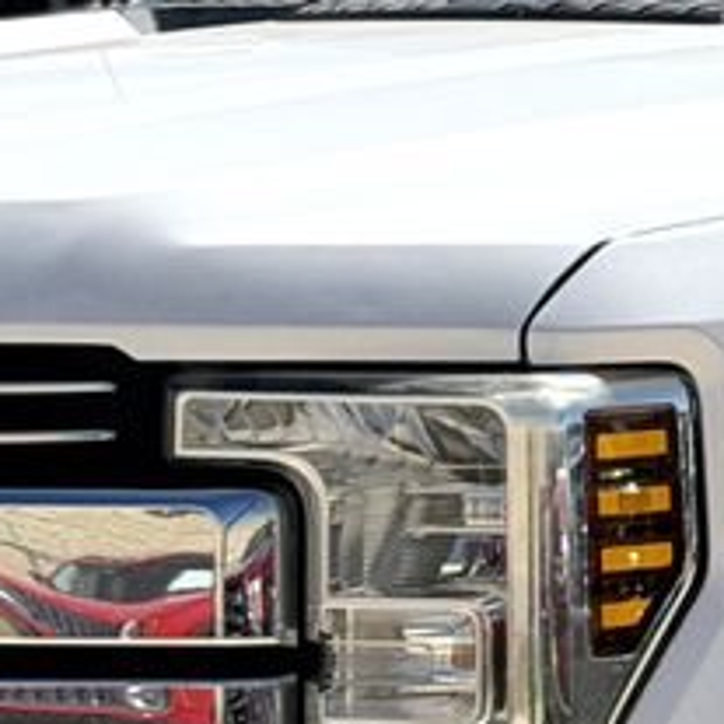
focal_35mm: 262
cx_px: 1175
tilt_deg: -4.5
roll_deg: -2.6
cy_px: 469
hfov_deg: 6.6
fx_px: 6200
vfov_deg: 6.7
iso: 80
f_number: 1.78
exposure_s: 1/8772
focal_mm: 6.76
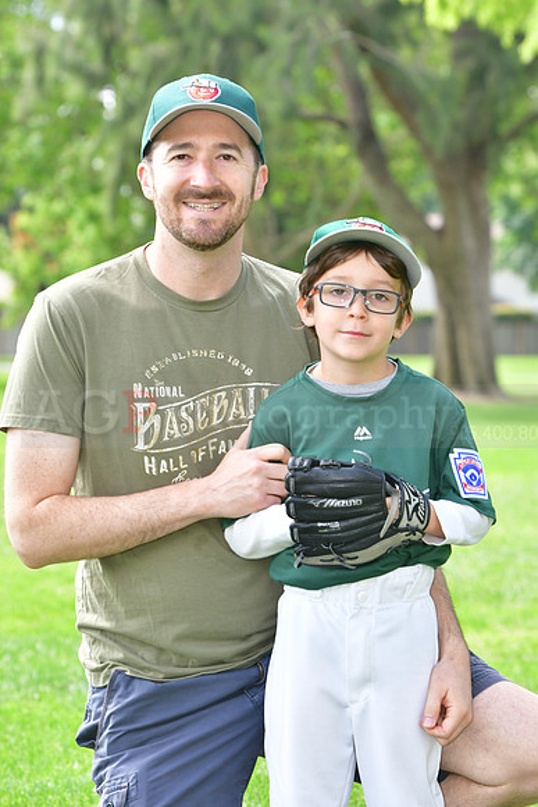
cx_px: 269
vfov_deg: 12.2
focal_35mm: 168
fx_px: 3763
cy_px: 404
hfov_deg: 8.2
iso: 500
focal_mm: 112
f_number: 7.1
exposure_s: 1/400
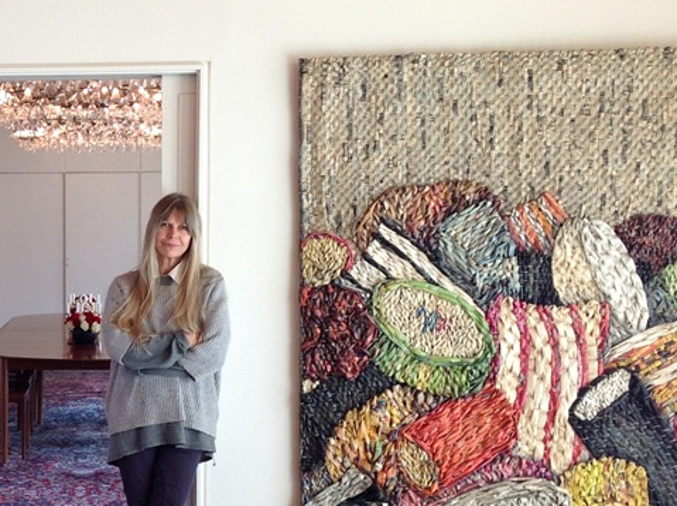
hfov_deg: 25.7
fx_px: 1426
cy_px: 348
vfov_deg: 20.0
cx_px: 42
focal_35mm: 73
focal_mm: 4.28
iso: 64
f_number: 2.4
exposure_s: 1/30
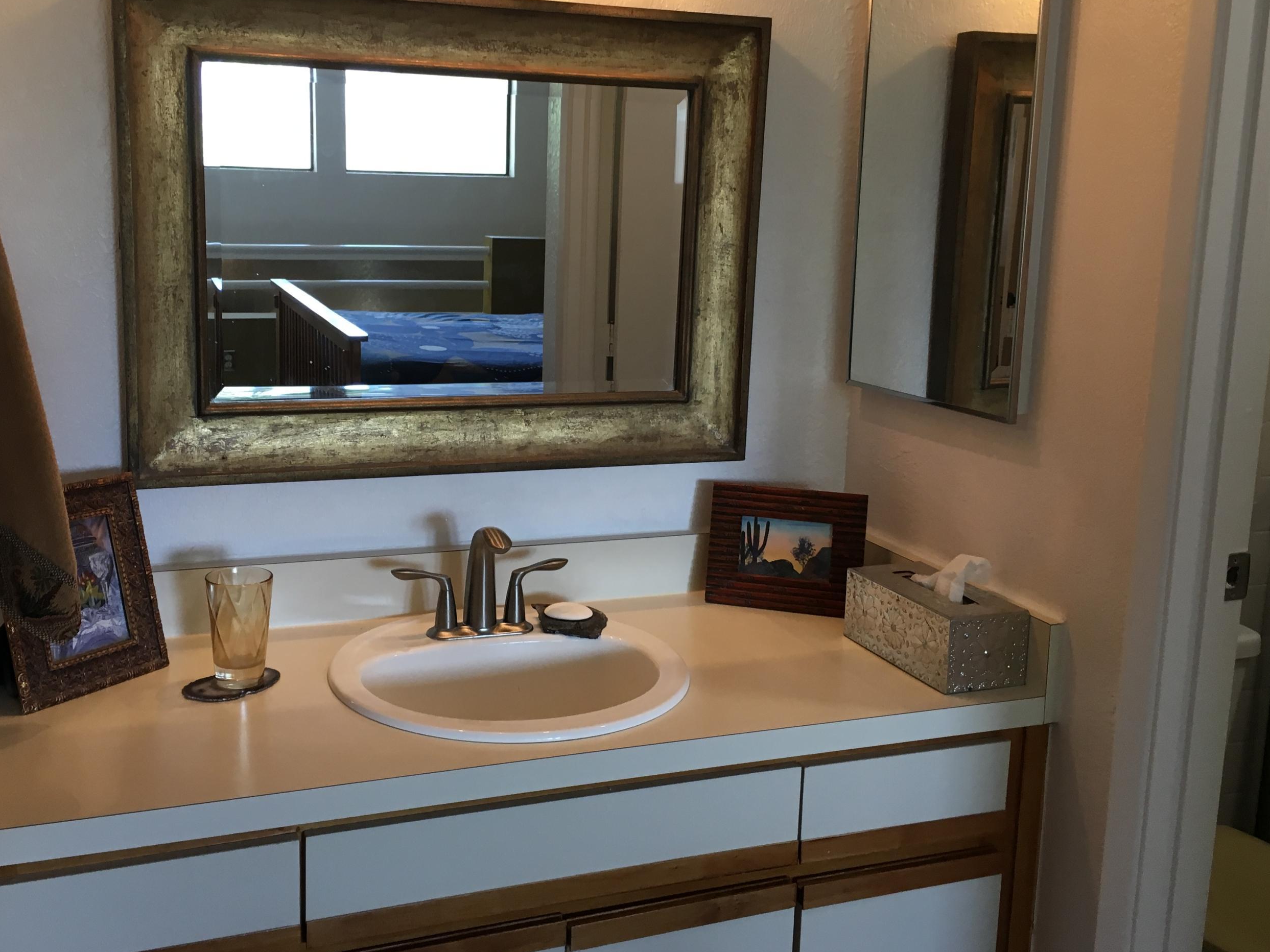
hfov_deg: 52.5
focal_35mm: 35
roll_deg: -0.9
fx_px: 1284
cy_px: 421
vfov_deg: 40.6
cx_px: 561
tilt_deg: -7.2
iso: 50
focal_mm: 4.15
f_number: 2.2
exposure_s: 1/30
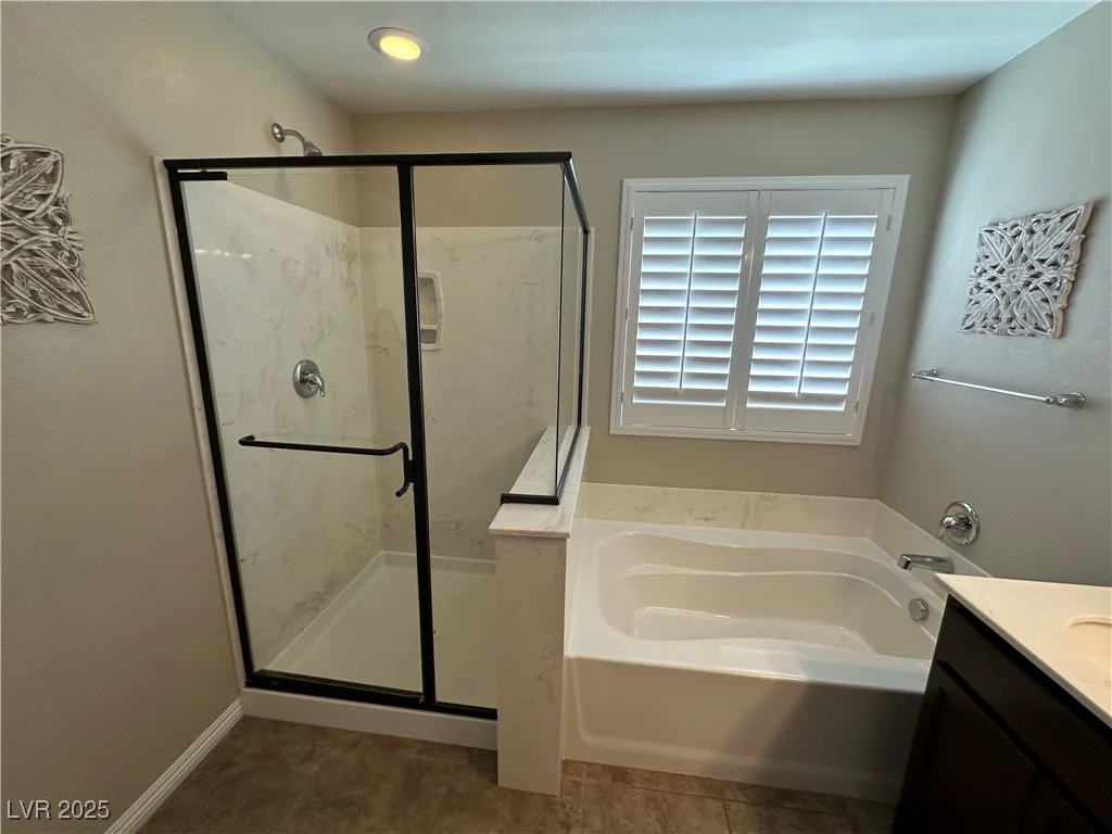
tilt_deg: -12.4
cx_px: 556
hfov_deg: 102.1
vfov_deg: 85.7
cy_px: 417
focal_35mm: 14
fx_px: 450
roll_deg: -1.7
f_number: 2.2
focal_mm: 2.22
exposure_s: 1/120
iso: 125
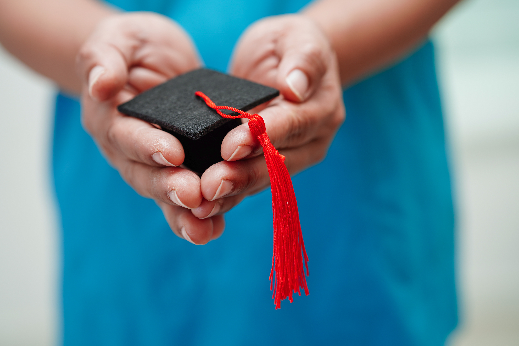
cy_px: 163
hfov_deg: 37.5
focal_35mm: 53
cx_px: 262
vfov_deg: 25.5
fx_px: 764
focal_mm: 50
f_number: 2.5
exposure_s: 1/60
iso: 100
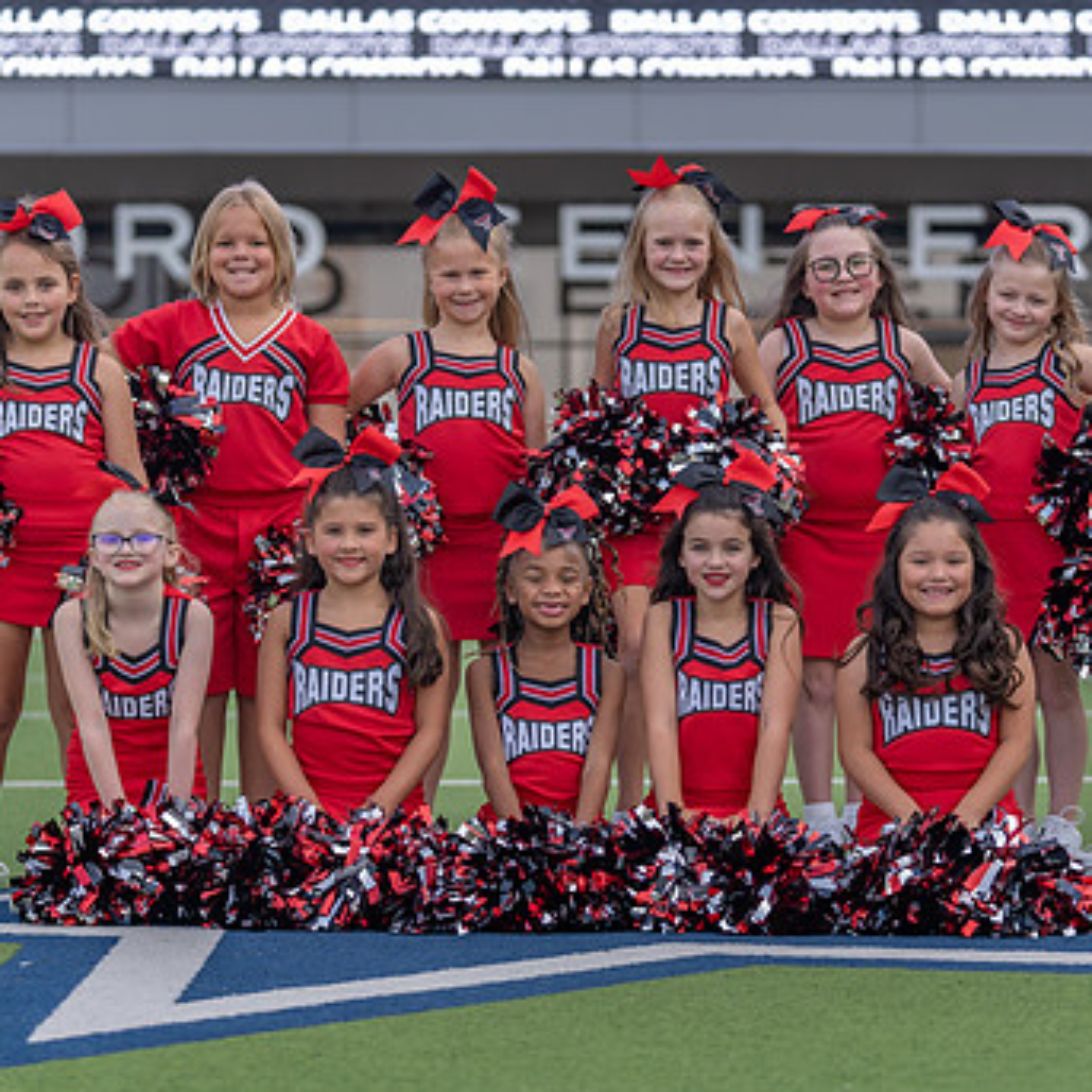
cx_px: 634
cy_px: 596
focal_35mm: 133
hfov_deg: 13.1
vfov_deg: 13.1
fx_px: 4747
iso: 100
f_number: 2.8
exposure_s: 1/320
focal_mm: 92
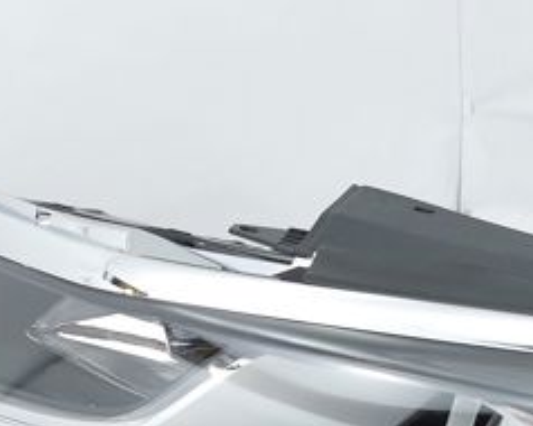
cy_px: 320
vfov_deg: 23.9
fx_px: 993
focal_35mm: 63
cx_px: 475
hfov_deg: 28.9
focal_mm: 5.23
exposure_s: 1/50
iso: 40
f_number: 1.8
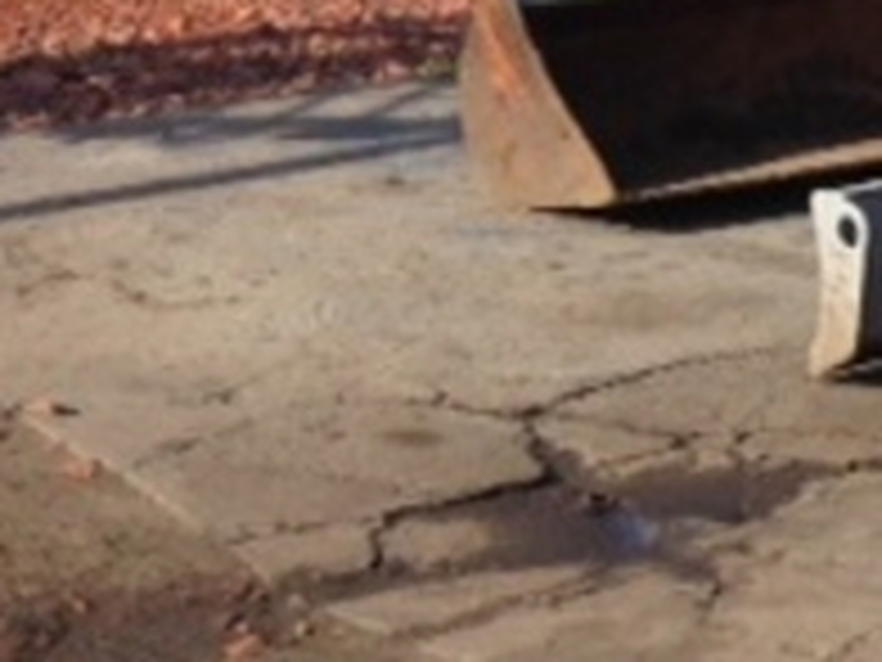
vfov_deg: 10.6
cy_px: -288
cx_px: 1530
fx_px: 3440
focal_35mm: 135
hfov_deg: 13.3
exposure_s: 1/1355
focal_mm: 4.12
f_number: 2.4
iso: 50
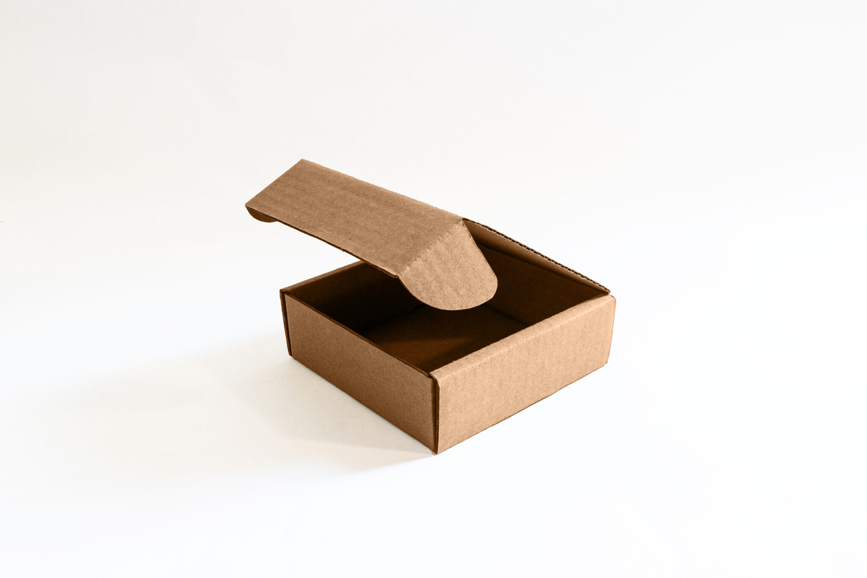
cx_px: 434
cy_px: 289
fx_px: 650
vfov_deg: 47.9
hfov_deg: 67.4
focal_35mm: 27
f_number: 8
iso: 800
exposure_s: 1/13
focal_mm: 18
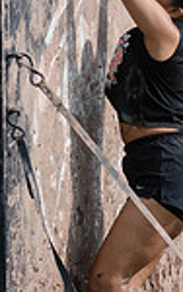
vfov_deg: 6.2
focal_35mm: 340
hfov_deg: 3.9
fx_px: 2708
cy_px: 98
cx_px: 175
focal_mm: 80
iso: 250
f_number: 4.5
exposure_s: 1/1250
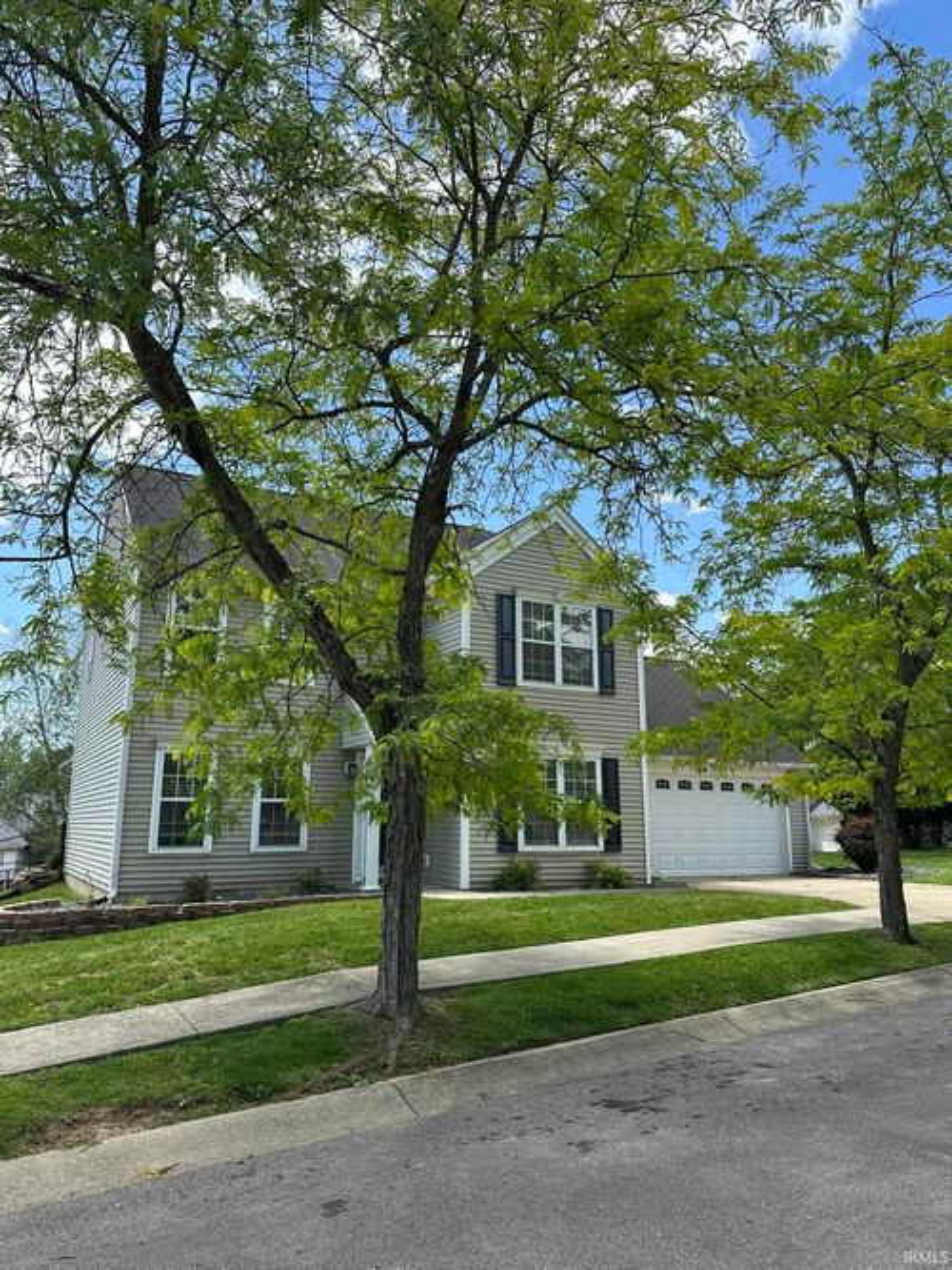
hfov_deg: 56.8
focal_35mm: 24
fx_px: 880
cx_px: 476
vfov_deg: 71.6
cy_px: 635
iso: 80
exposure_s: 1/1517
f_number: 1.78
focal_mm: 6.86
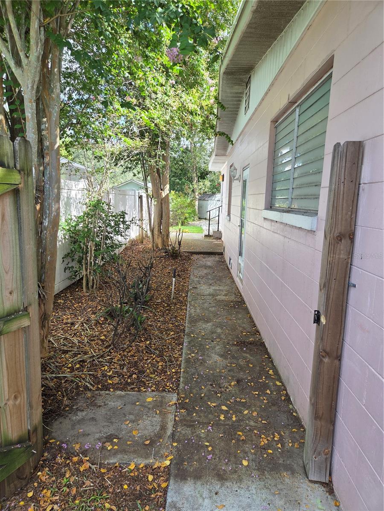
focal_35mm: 23
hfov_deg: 58.9
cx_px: 192
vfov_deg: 73.9
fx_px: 340
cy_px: 256
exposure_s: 1/673
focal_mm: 5.4
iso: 80
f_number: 1.8
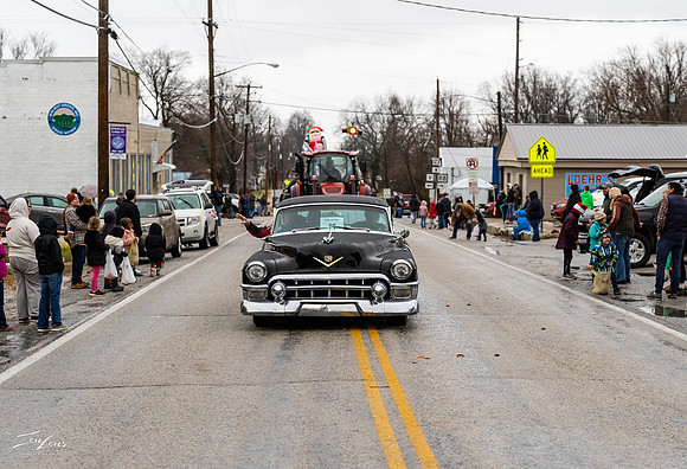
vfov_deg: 18.5
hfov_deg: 26.8
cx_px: 385
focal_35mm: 75
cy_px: 322
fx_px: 1439
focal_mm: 49
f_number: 2.8
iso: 320
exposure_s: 1/640
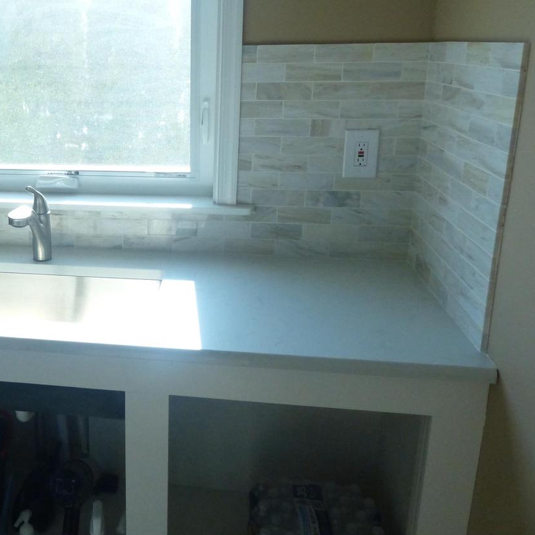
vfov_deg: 43.8
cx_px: 84
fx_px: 664
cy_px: 233
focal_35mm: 38
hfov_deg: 41.4
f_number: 3.5
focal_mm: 4.5
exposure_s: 1/250
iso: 400
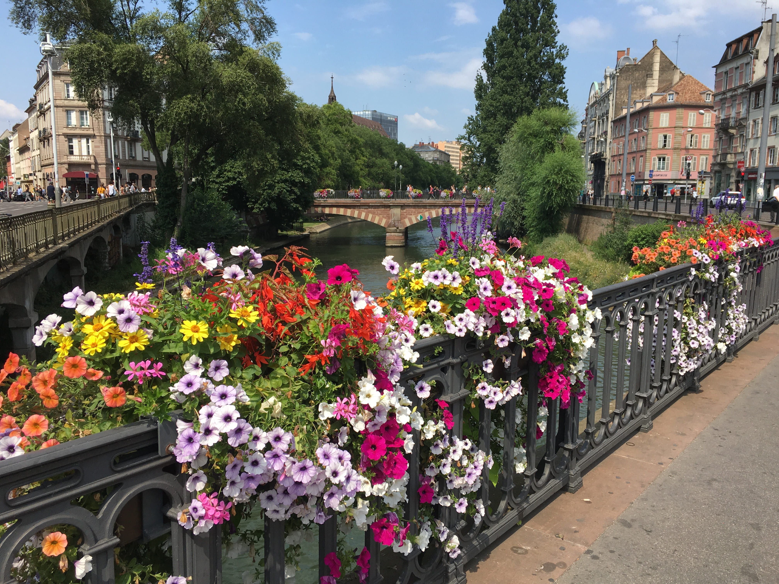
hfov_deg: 61.7
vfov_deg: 48.2
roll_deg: +0.3
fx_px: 653
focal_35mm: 29
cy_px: 292
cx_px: 390
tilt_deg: -8.7
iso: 25
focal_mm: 4.15
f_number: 2.2
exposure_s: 1/1479
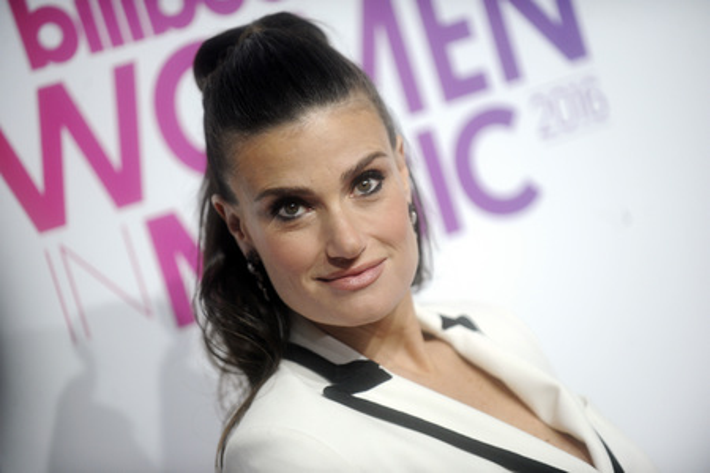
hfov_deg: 12.8
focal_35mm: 160
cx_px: 355
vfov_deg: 8.6
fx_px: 3155
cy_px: 236
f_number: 3.2
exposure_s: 1/400
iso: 1250
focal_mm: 160
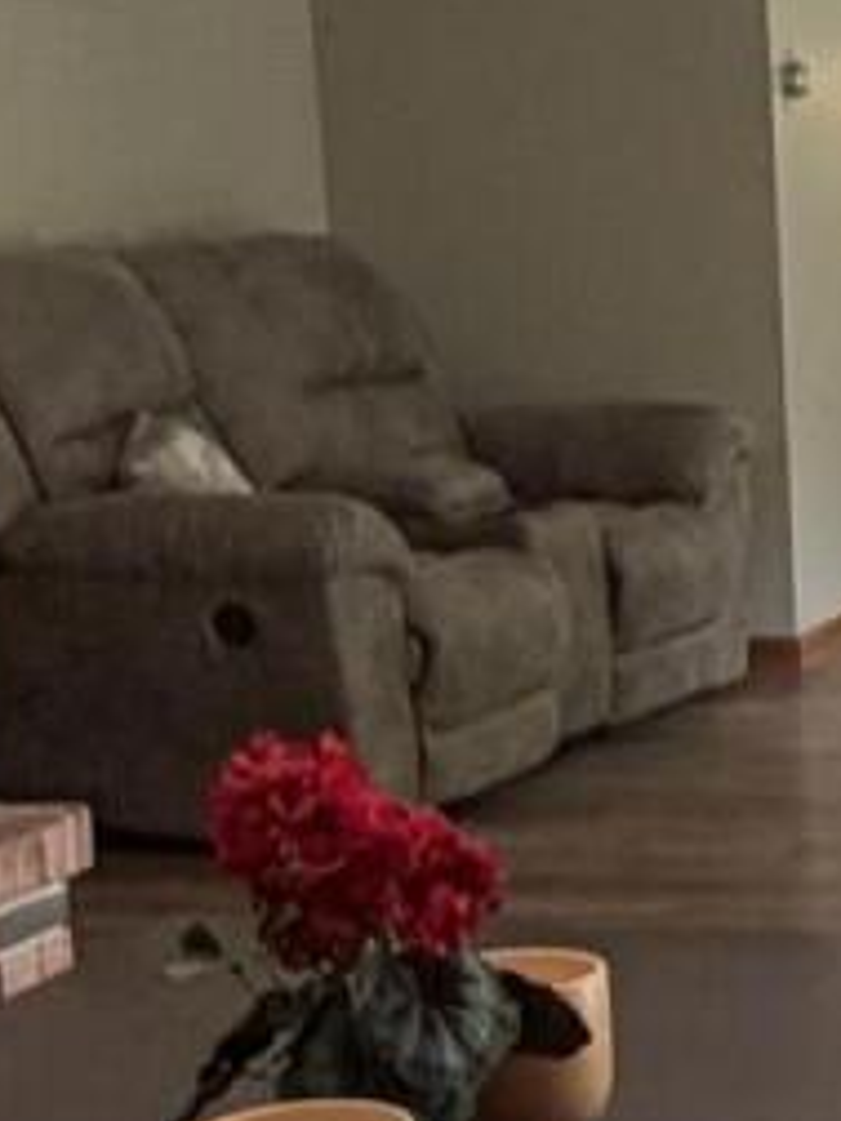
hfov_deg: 12.6
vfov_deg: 17.5
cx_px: 1290
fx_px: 3596
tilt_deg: -14.3
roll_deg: +0.1
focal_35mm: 111
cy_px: 1010
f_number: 2.2
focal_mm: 2.22
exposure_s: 1/60
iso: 200
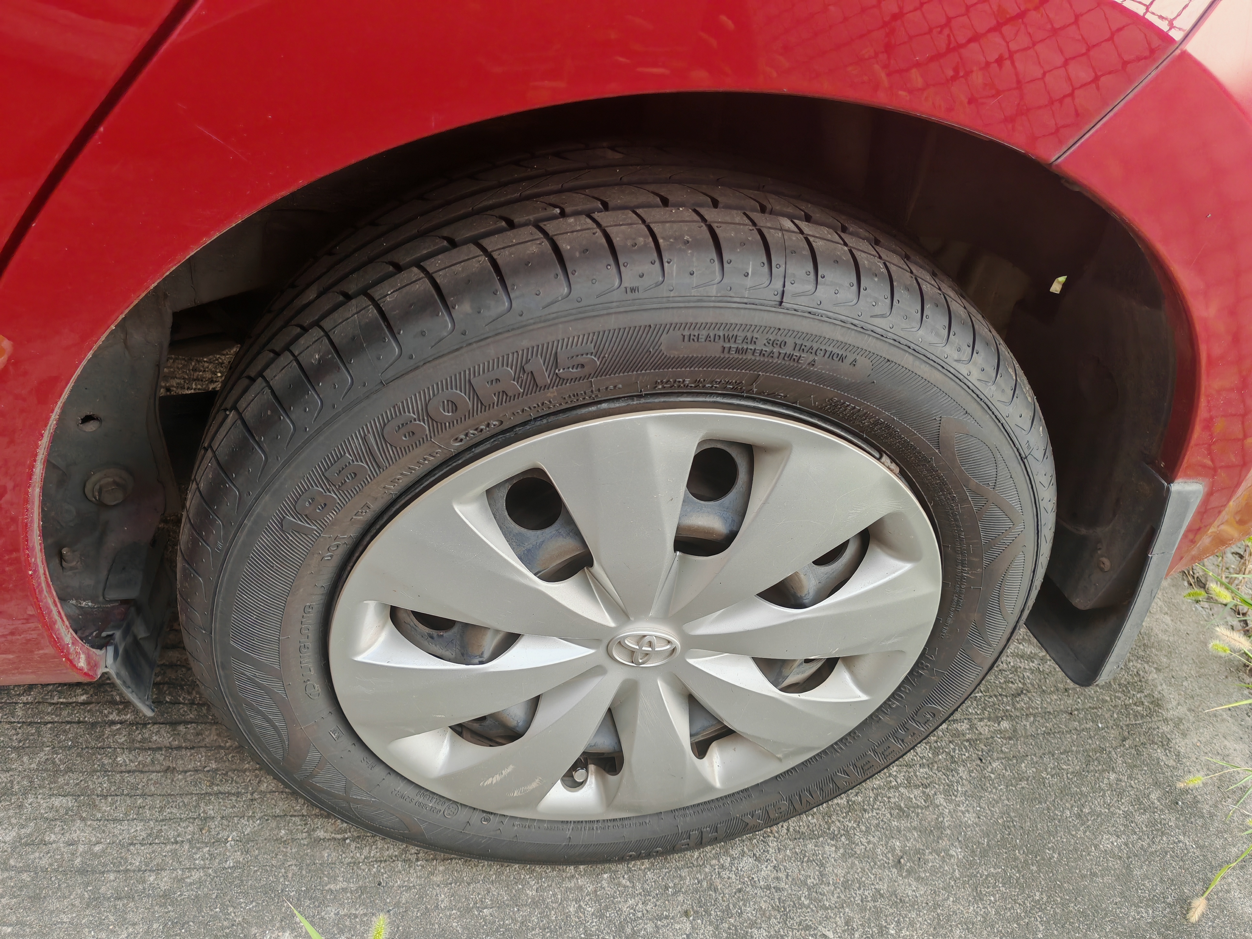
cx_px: 626
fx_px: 977
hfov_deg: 65.3
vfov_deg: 51.4
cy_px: 470
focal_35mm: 27
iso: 64
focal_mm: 5.52
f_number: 1.9
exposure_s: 1/240
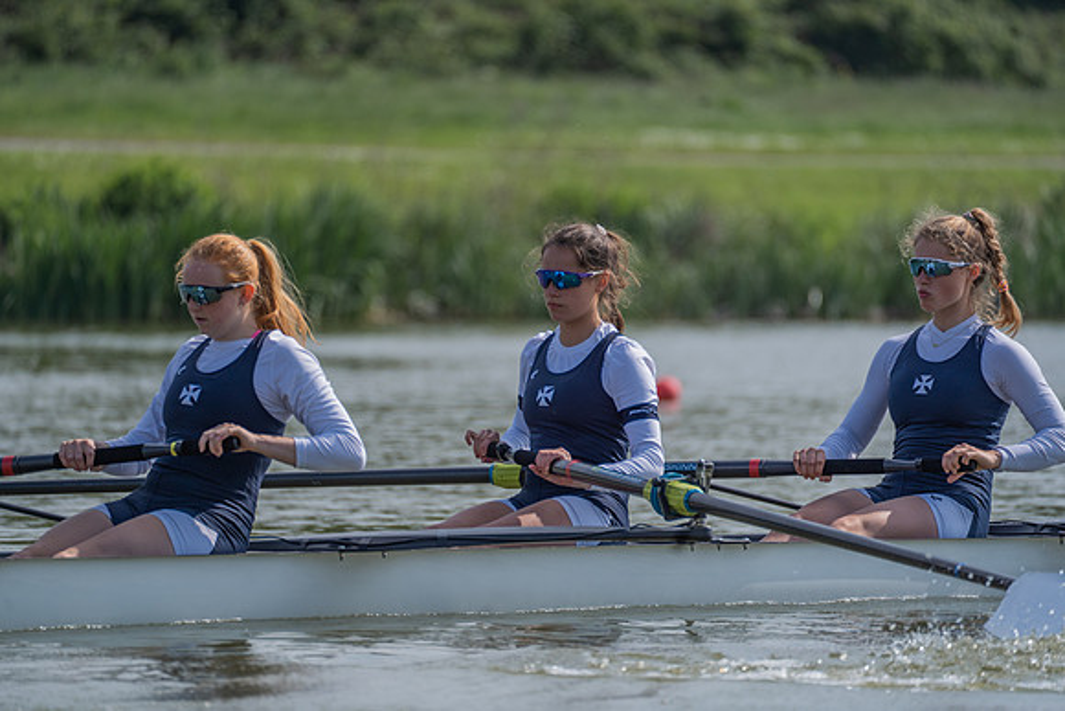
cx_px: 532
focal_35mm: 400
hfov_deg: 5.2
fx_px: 11836
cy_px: 356
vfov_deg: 3.4
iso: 250
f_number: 5.6
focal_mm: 400
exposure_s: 1/1250
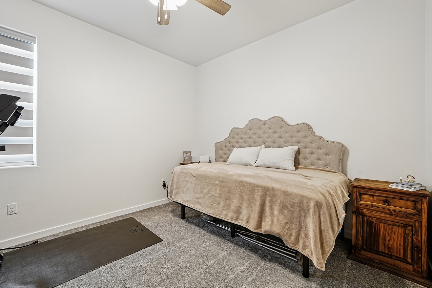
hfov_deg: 104.3
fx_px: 168
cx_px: 216
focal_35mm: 14
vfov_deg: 81.2
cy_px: 144
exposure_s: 1/6
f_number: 7.1
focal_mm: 14
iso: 250
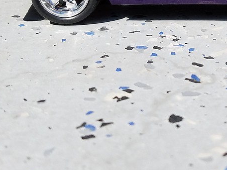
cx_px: 201
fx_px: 479
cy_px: -33
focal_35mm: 73
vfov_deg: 19.1
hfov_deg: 25.9
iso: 50
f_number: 1.7
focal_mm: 4.2
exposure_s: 1/3336
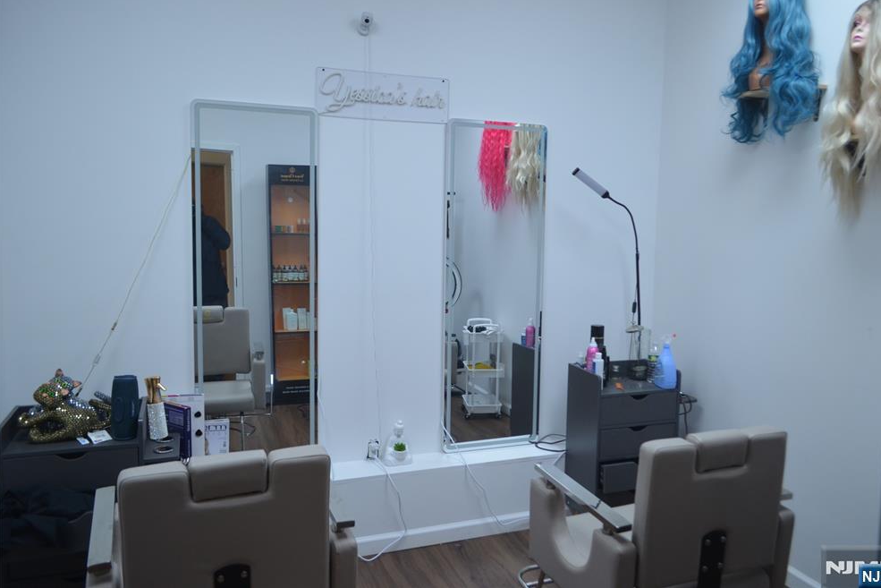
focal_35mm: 28
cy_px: 285
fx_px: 685
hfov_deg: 65.5
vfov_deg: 46.4
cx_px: 454
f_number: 4
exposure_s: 1/60
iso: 450
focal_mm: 18
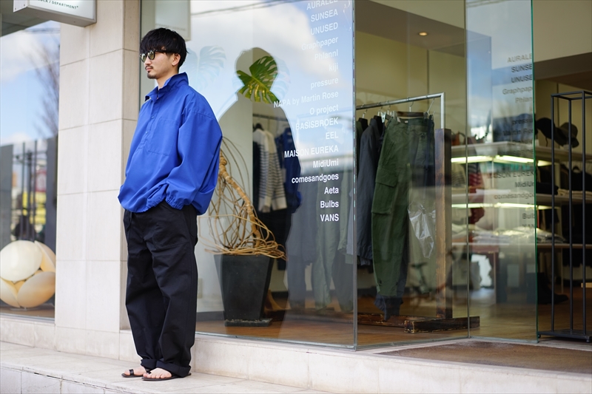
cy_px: 197
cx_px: 296
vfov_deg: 24.6
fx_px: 904
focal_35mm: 55
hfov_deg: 36.3
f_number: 1.8
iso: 100
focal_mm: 55
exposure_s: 1/400
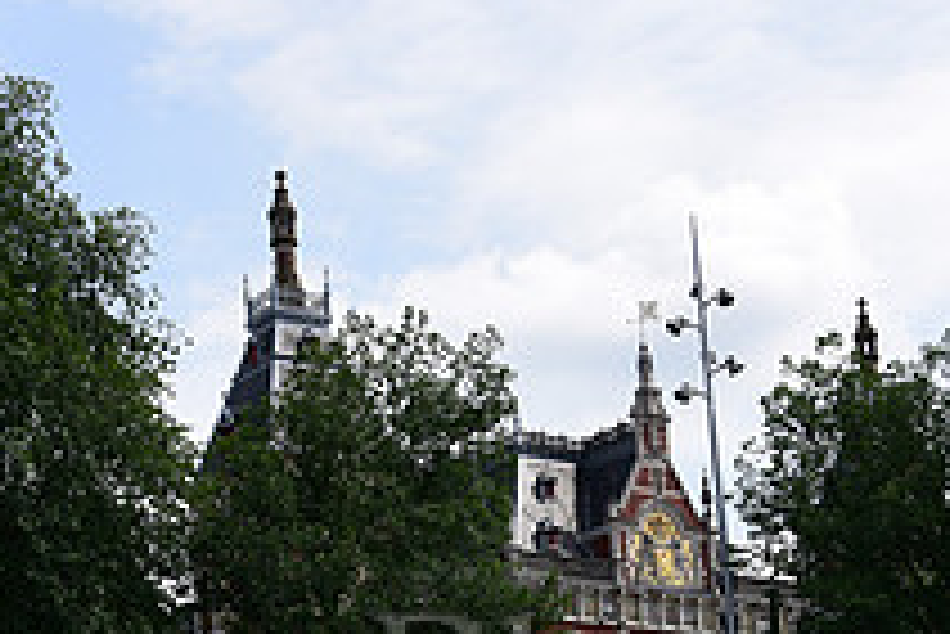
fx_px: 2324
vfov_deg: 15.1
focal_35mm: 88
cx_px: 365
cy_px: 713
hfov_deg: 23.1
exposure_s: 1/320
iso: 160
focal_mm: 32
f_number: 9
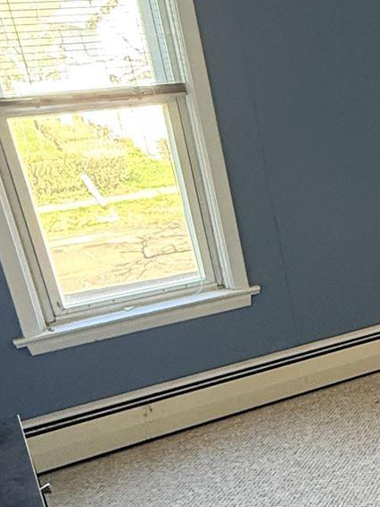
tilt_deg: -24.7
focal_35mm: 57
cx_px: 566
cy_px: 376
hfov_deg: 21.6
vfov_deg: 33.2
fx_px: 835
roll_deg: +1.4
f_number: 2.2
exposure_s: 1/60
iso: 320
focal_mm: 2.22
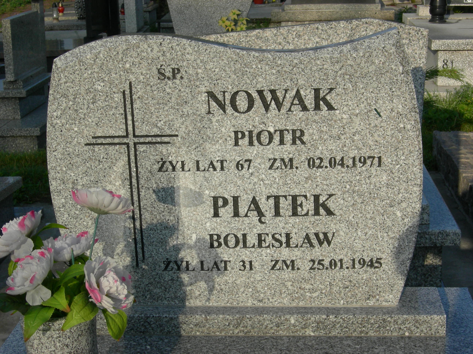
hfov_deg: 29.4
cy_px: 177
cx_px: 236
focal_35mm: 66
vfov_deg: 22.3
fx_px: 902
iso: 64
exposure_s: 1/285
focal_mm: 13.7
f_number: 7
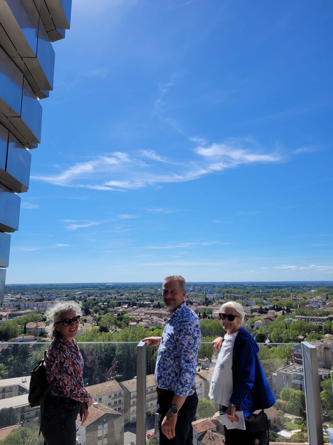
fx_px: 333
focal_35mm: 26
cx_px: 166
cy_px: 222
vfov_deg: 67.3
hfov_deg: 53.1
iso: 40
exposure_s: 1/3768
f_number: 1.8
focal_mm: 5.4
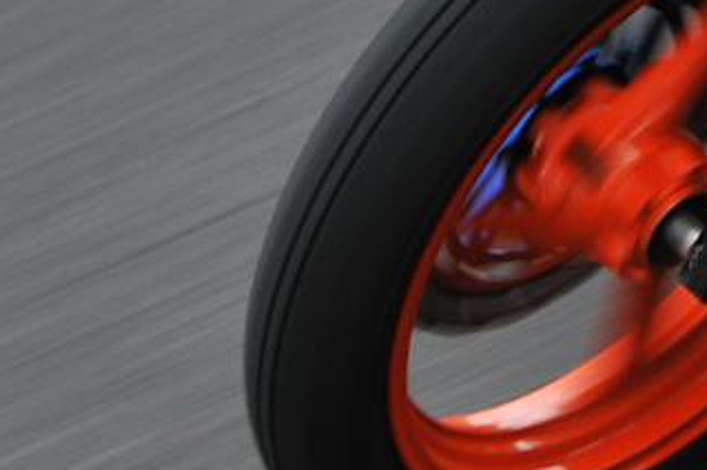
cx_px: 1999
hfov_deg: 1.6
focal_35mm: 1255
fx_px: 24621
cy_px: -283
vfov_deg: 1.1
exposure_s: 1/160
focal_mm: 200
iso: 320
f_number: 5
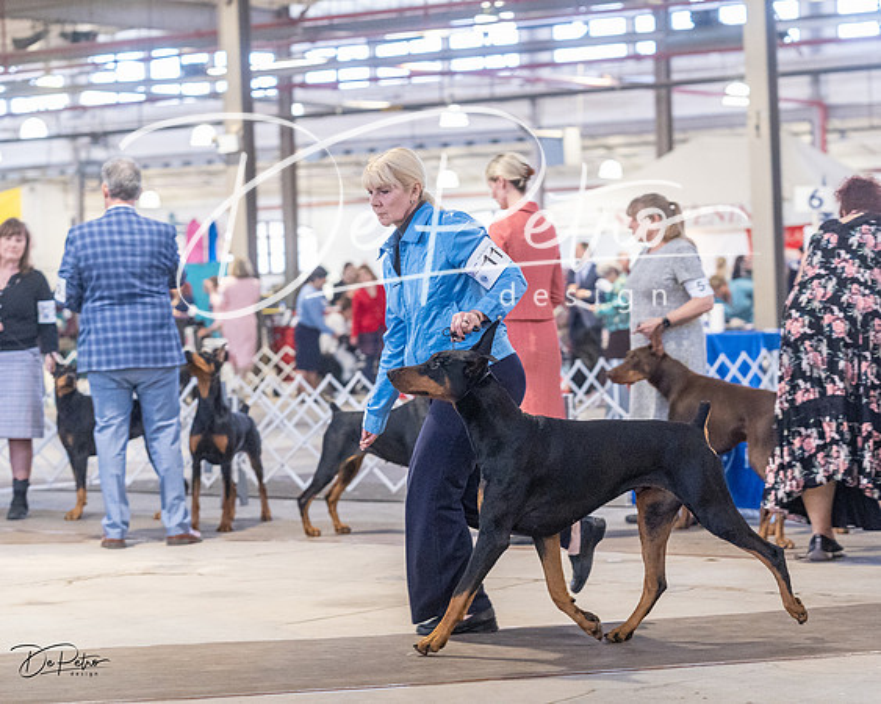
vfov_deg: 14.9
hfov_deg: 18.5
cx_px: 440
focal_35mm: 104
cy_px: 352
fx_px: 2701
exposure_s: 1/320
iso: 6400
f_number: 3.5
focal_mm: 92
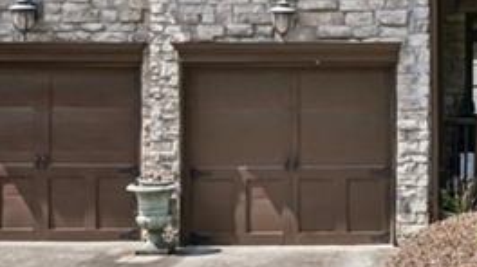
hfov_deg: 29.9
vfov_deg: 16.4
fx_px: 821
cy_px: -167
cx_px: 490
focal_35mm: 65
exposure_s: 1/500
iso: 200
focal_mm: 16
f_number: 8
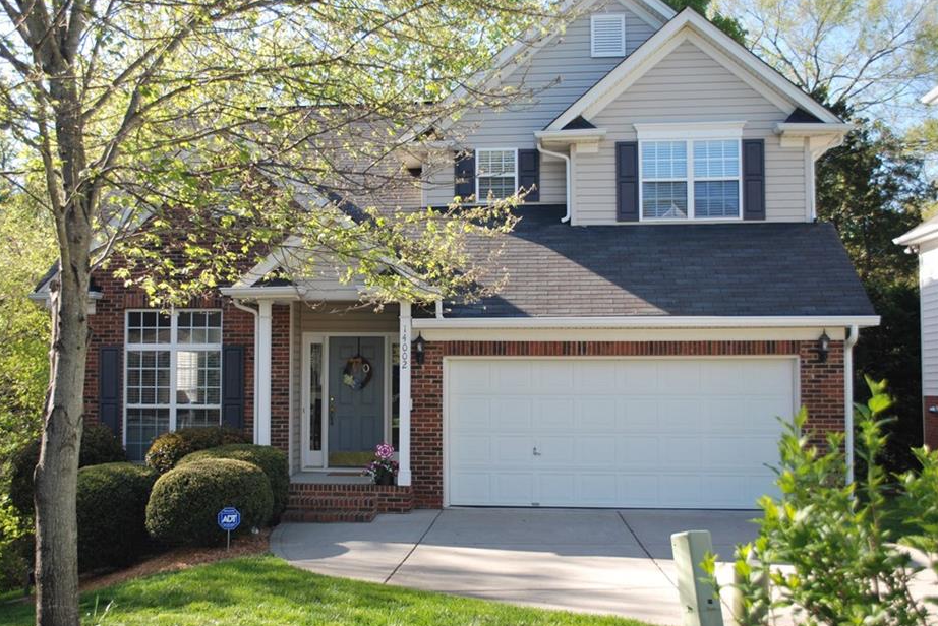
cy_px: 320
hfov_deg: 48.3
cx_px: 419
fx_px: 1043
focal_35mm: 40
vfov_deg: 33.4
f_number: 4.2
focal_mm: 24
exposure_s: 1/320
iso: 200
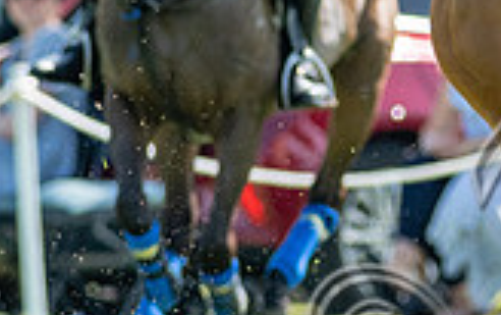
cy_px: -98
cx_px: 786
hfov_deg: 0.9
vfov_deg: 0.6
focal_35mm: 2213
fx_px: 30257
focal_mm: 300
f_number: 4
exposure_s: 1/3200
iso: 400
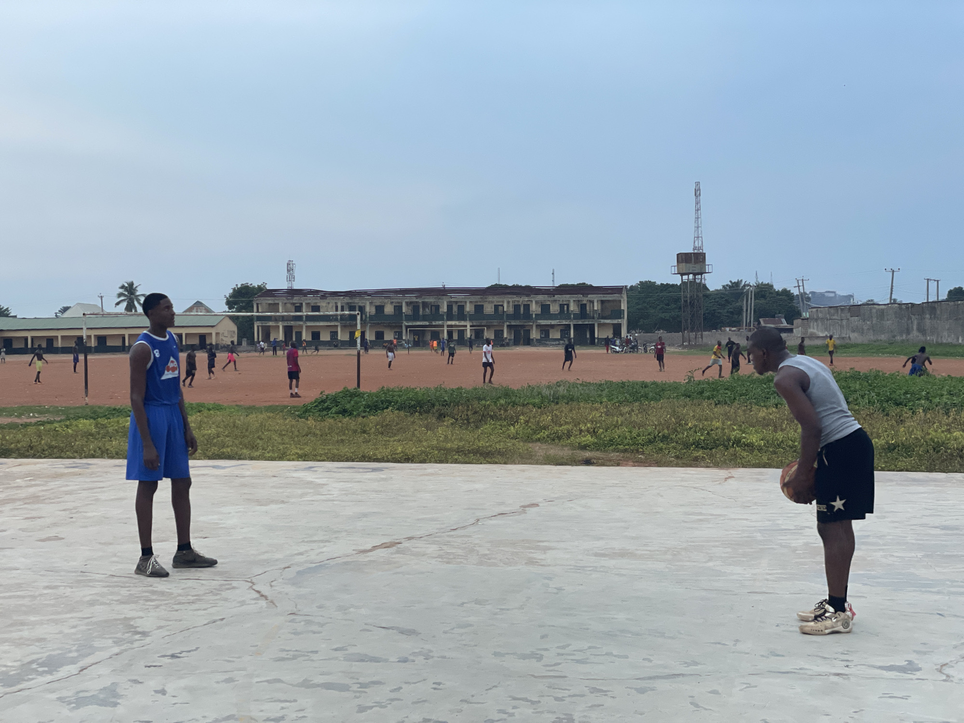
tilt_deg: -0.6
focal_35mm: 52
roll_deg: +0.8
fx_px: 1448
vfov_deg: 28.0
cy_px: 362
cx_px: 482
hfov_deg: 36.8
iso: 160
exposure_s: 1/99
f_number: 2
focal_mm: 6
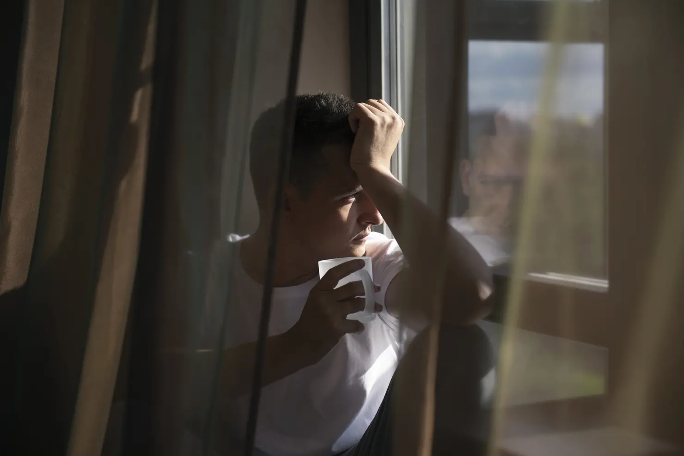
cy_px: 228
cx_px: 342
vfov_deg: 21.9
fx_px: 1178
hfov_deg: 32.4
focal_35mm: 62
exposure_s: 1/640
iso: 100
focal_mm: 62
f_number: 2.8
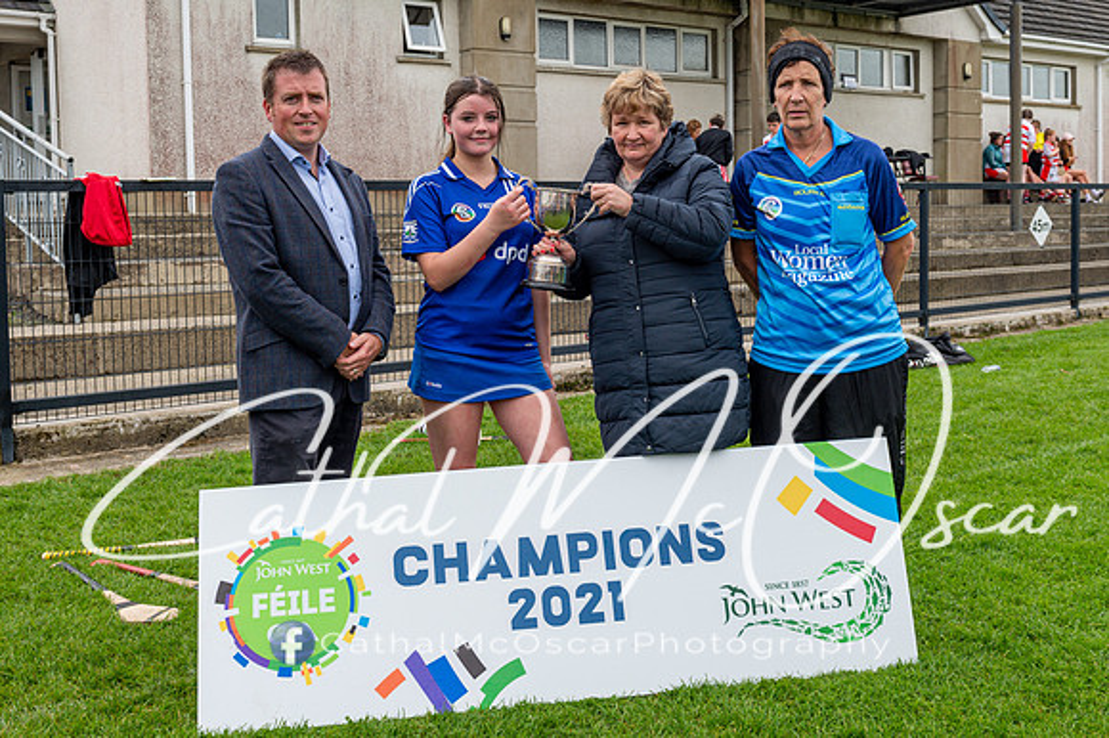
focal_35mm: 42
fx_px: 1291
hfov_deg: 46.5
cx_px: 554
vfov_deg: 31.8
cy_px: 279
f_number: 5
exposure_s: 1/100
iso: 100
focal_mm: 32
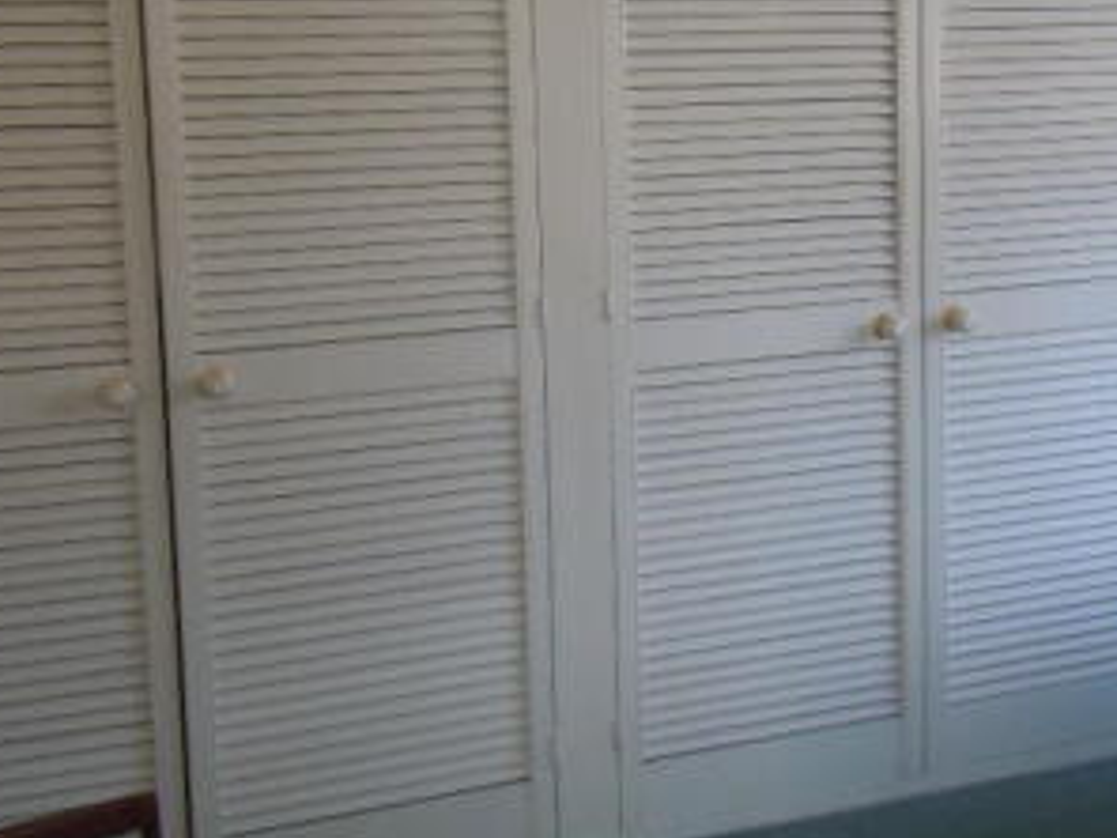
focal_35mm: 59
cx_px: 742
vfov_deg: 24.7
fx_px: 1904
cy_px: 277
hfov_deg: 32.4
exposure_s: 1/60
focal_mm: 5.4
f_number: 3.5
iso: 200
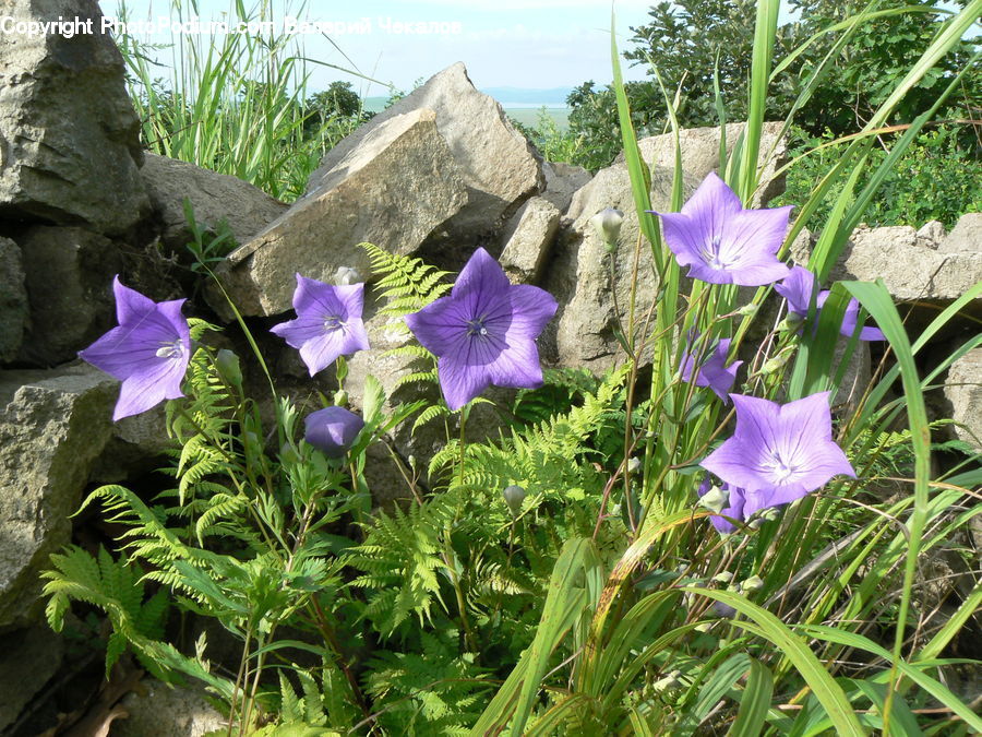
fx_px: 1021
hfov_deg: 51.4
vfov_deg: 39.7
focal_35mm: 36
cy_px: 368
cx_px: 491
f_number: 8
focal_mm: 6
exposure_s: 1/125
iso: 80
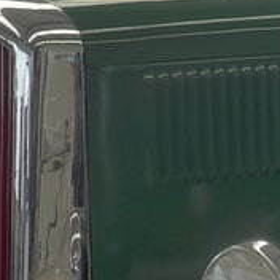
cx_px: 487
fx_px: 1876
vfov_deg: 8.5
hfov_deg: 8.3
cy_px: 145
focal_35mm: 205
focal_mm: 7
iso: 160
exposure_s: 1/250
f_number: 2.3
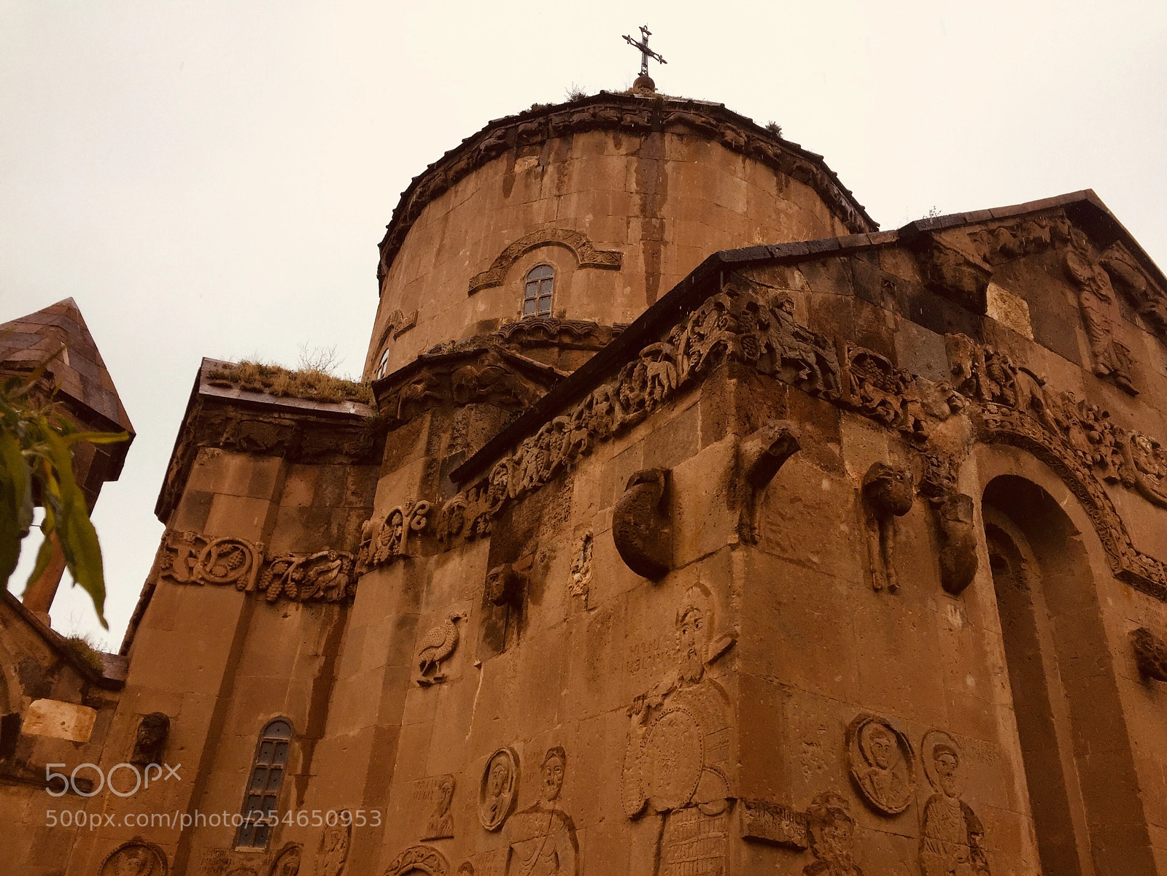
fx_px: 978
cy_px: 438
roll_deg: -5.1
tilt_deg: +32.4
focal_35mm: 29
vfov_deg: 48.2
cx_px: 584
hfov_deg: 61.7
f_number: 2.2
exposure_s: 1/412
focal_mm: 4.15
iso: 32
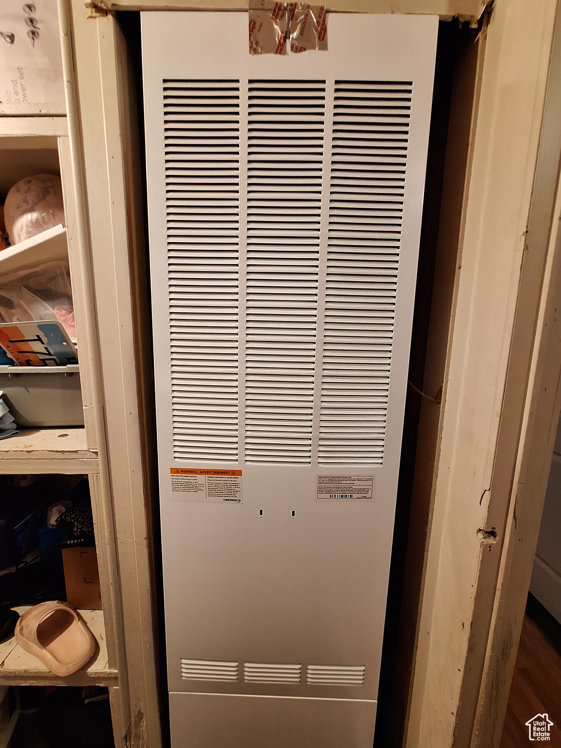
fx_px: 281
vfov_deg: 106.2
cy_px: 374
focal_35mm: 13
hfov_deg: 89.9
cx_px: 280
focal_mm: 1.74
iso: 250
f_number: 2.2
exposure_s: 1/24
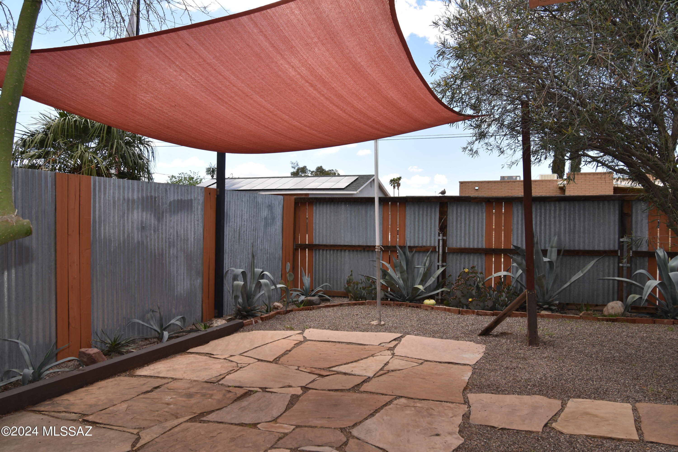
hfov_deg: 61.9
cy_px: 226
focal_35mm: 30
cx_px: 339
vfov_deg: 43.6
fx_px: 565
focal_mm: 20
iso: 100
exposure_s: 1/200
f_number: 7.1
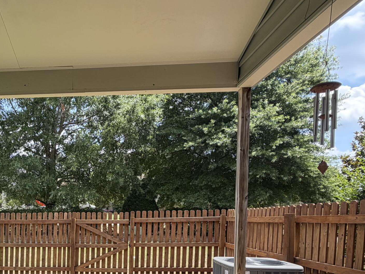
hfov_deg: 55.4
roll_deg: -0.4
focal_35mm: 30
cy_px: 214
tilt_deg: -1.2
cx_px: 69
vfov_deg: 44.8
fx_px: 316
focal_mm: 2.22
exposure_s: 1/398
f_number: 2.2
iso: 50
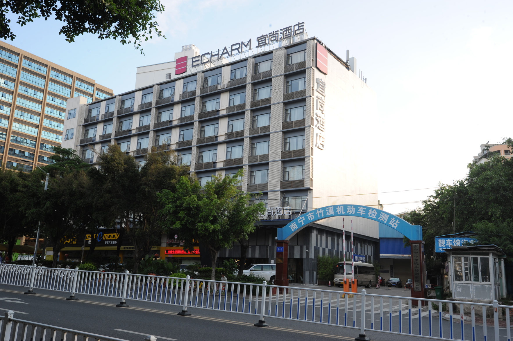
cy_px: 170
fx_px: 456
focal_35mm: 32
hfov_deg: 58.7
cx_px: 256
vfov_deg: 41.1
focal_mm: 32
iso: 200
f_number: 13
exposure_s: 1/50
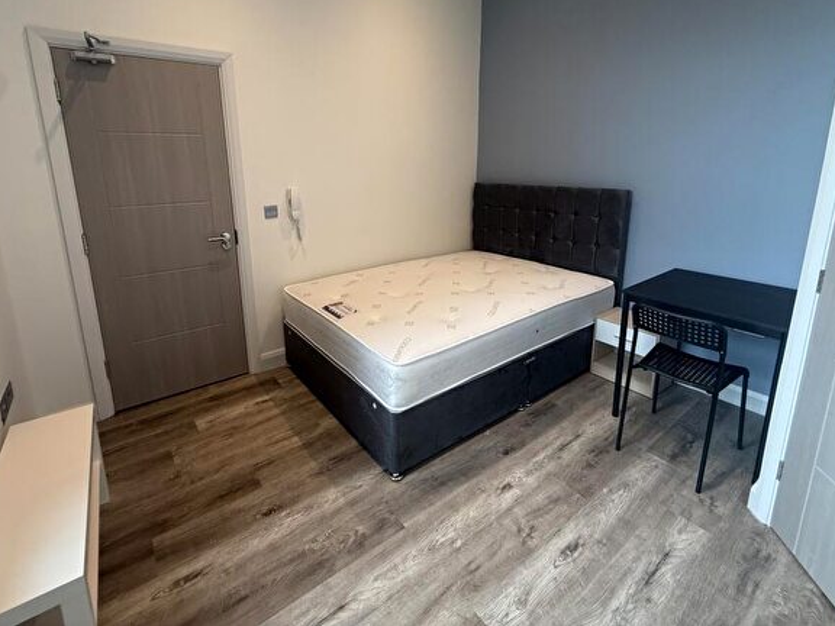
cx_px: 402
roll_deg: +1.5
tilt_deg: -9.9
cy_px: 247
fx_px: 410
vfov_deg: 73.8
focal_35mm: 17
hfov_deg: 91.0
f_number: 2.2
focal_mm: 2.22
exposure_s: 1/99
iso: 200
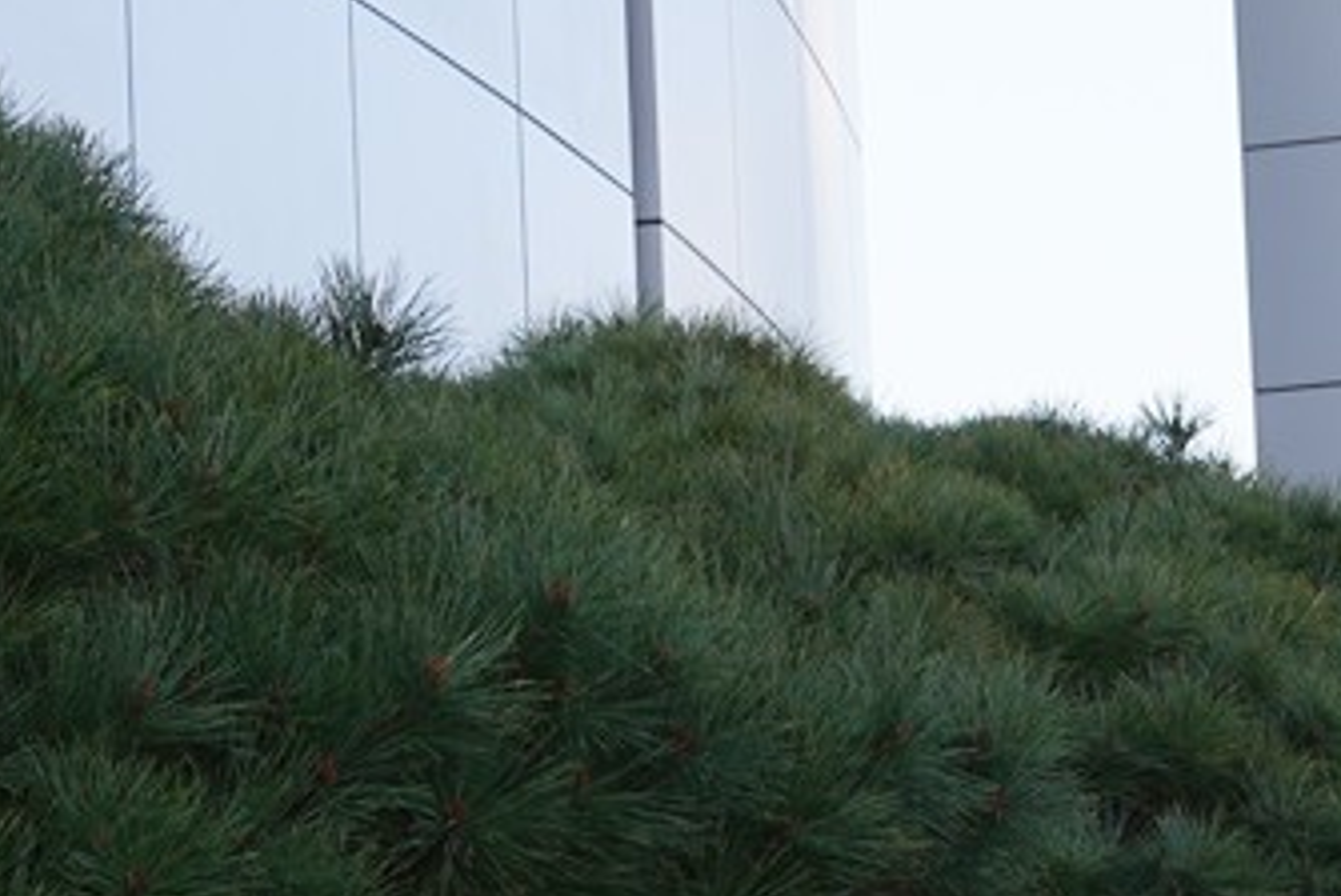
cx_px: 1201
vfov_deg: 8.2
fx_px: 6226
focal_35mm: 167
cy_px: 828
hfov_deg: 12.2
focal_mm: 28
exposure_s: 1/100
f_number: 7.1
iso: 100
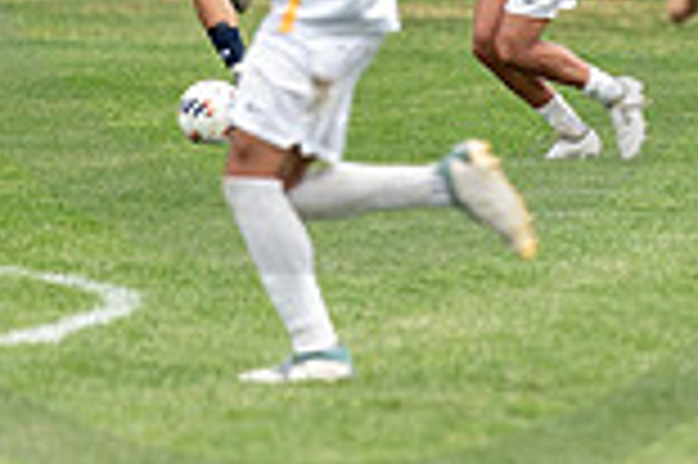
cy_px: 43
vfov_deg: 1.5
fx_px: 17702
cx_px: 626
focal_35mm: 914
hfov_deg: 2.3
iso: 320
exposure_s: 1/320
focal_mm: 195
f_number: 2.8
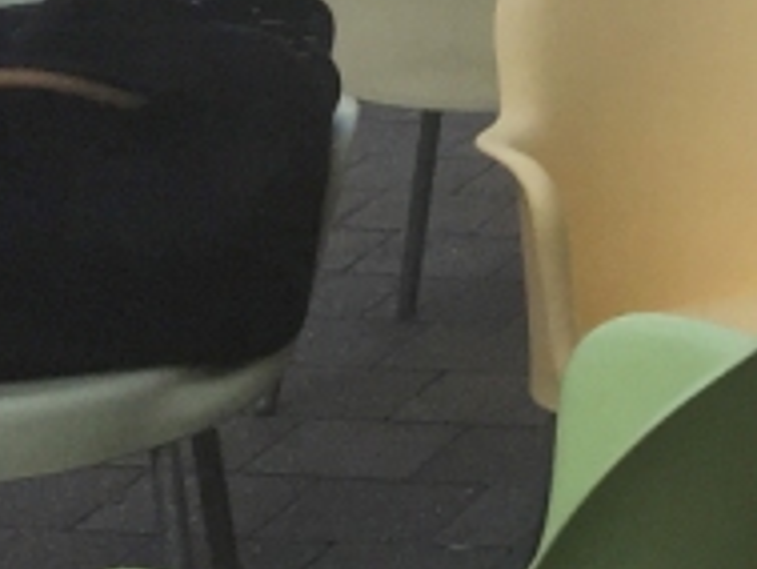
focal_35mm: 157
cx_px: 1899
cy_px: -649
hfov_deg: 10.5
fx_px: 3436
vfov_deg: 8.8
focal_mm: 4.15
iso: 32
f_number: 2.2
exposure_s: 1/1980
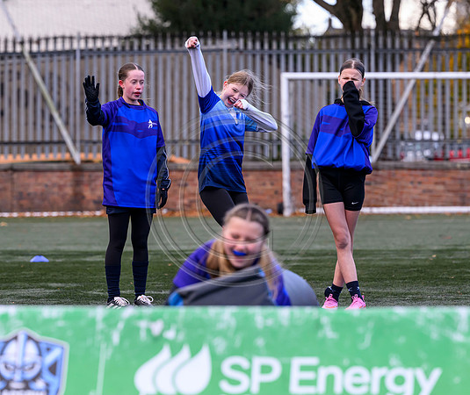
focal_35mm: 244
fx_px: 3468
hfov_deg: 7.8
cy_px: 164
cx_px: 214
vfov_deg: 6.5
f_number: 4
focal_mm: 175
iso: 1600
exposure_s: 1/1600
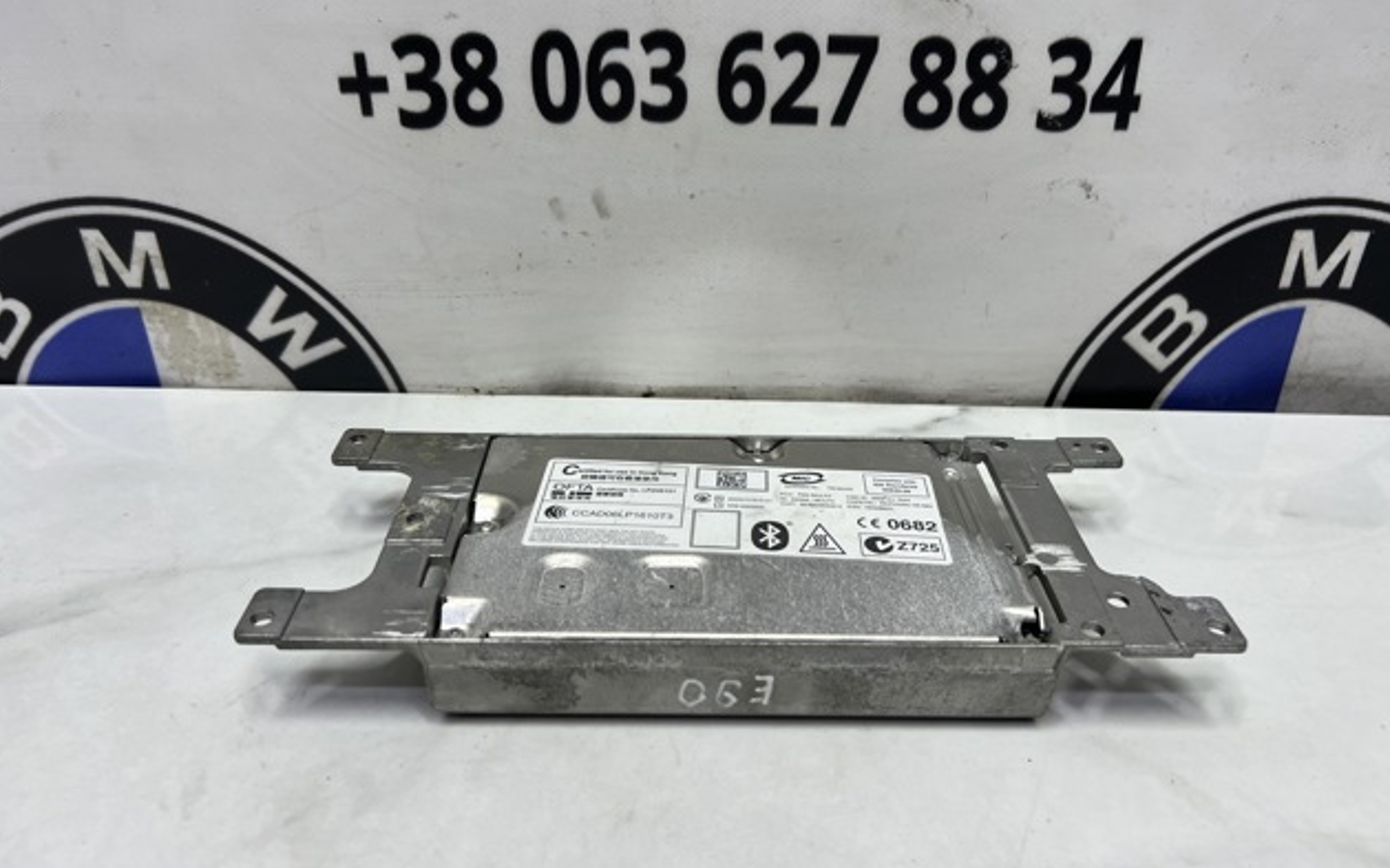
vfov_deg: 44.3
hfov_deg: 66.5
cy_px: 346
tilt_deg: -29.3
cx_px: 701
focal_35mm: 28
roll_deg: -0.8
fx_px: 1061
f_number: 1.5
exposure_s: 1/121
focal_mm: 5.7
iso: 80
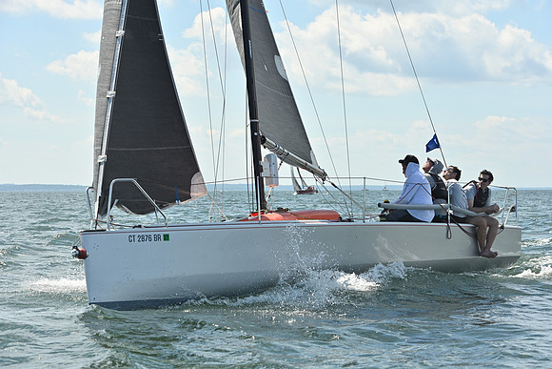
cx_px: 276
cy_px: 184
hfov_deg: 21.5
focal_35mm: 95
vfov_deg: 14.4
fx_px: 1457
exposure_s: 1/1250
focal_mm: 95
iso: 250
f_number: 7.1
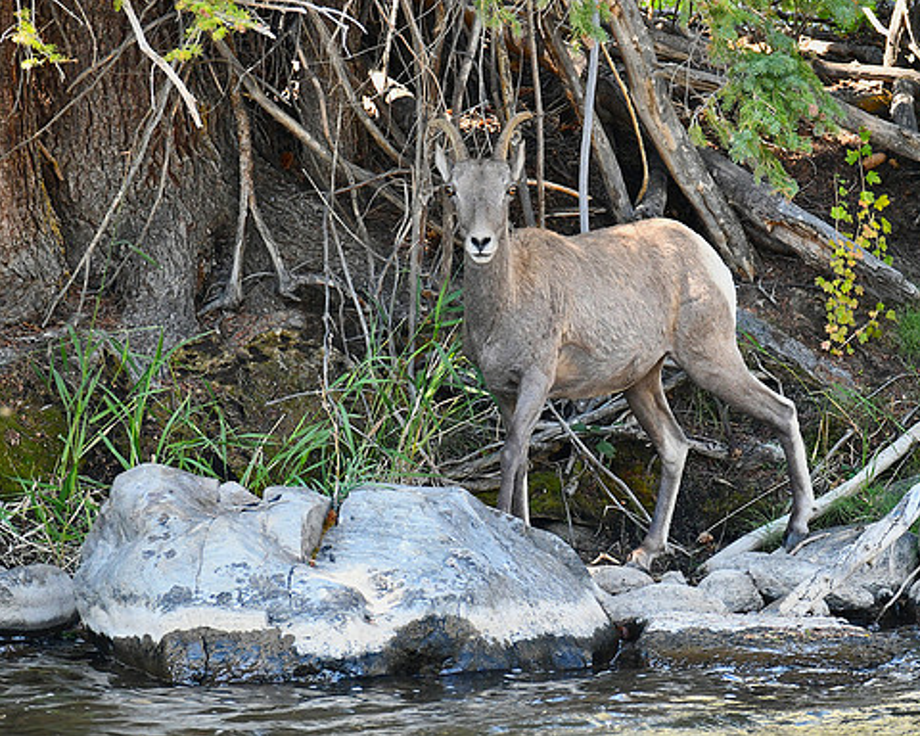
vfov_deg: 4.1
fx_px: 10183
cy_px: 367
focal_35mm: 374
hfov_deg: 5.2
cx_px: 493
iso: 2000
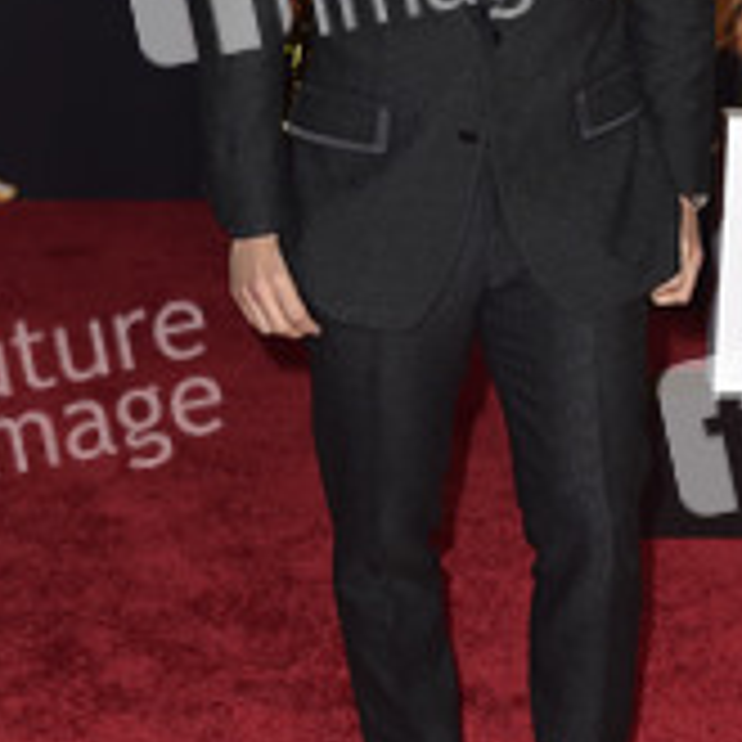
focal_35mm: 107
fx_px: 2595
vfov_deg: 16.2
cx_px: 483
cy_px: 184
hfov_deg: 16.2
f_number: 6.3
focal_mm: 52
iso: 1000
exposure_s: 1/250
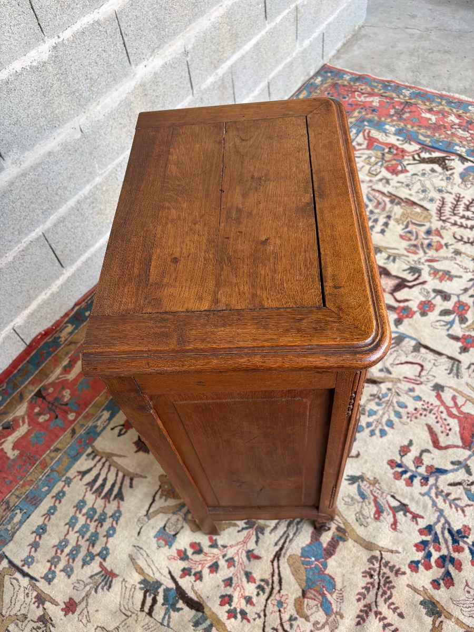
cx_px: 237
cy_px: 316
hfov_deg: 53.1
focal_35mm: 26
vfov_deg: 67.3
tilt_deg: -53.5
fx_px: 475
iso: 32
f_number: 1.6
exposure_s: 1/122
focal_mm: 5.96
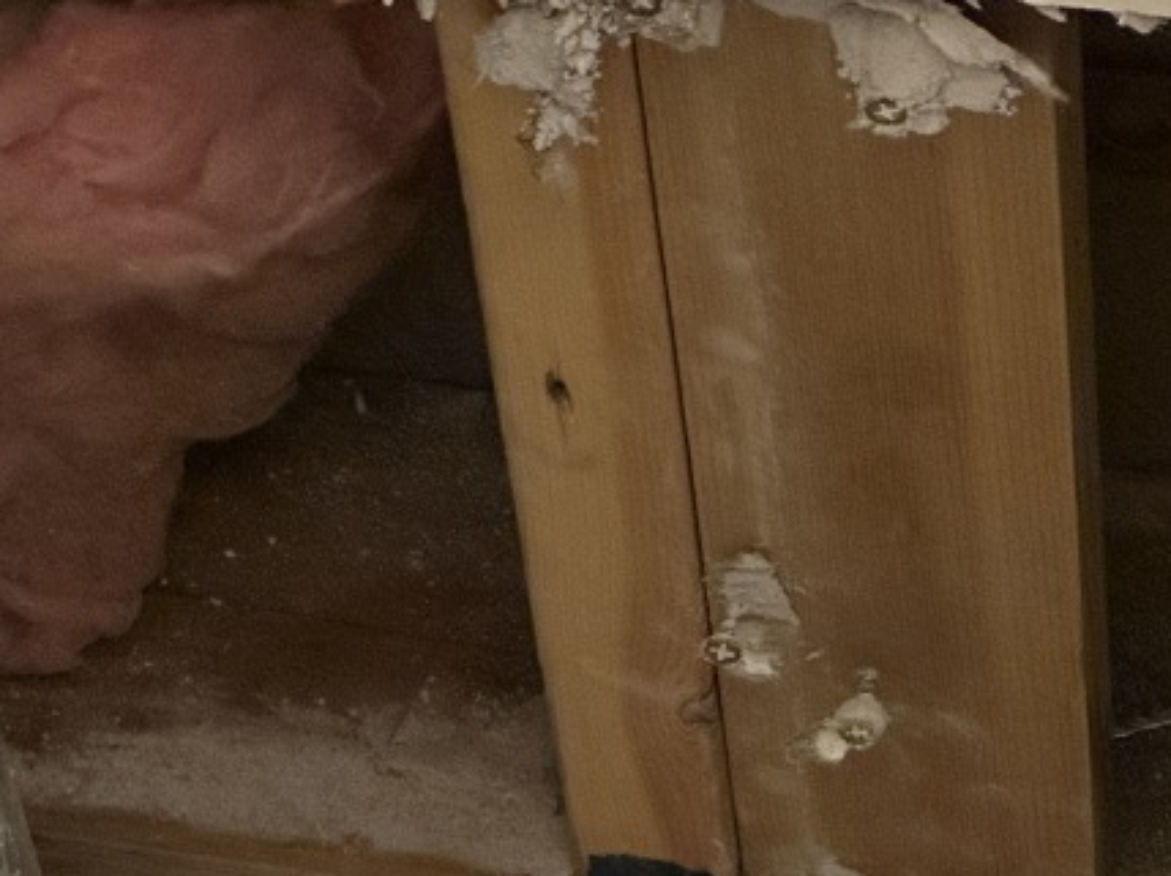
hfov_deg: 10.8
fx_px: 6219
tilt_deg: -52.7
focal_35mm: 184
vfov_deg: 8.0
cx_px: 562
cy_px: 685
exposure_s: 1/20
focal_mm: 9
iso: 1600
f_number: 2.8
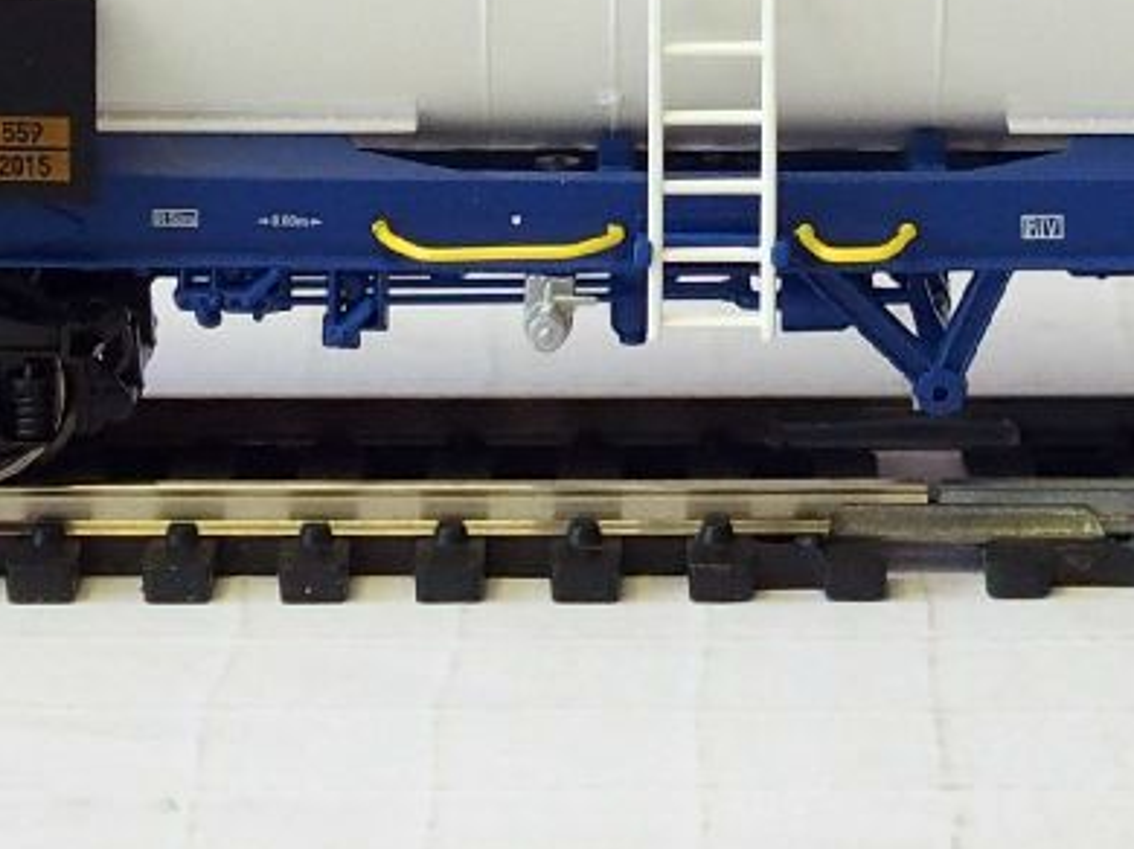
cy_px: -140
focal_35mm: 138
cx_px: 695
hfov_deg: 14.3
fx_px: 4518
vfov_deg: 10.6
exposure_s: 1/125
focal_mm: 9
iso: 320
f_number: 2.8
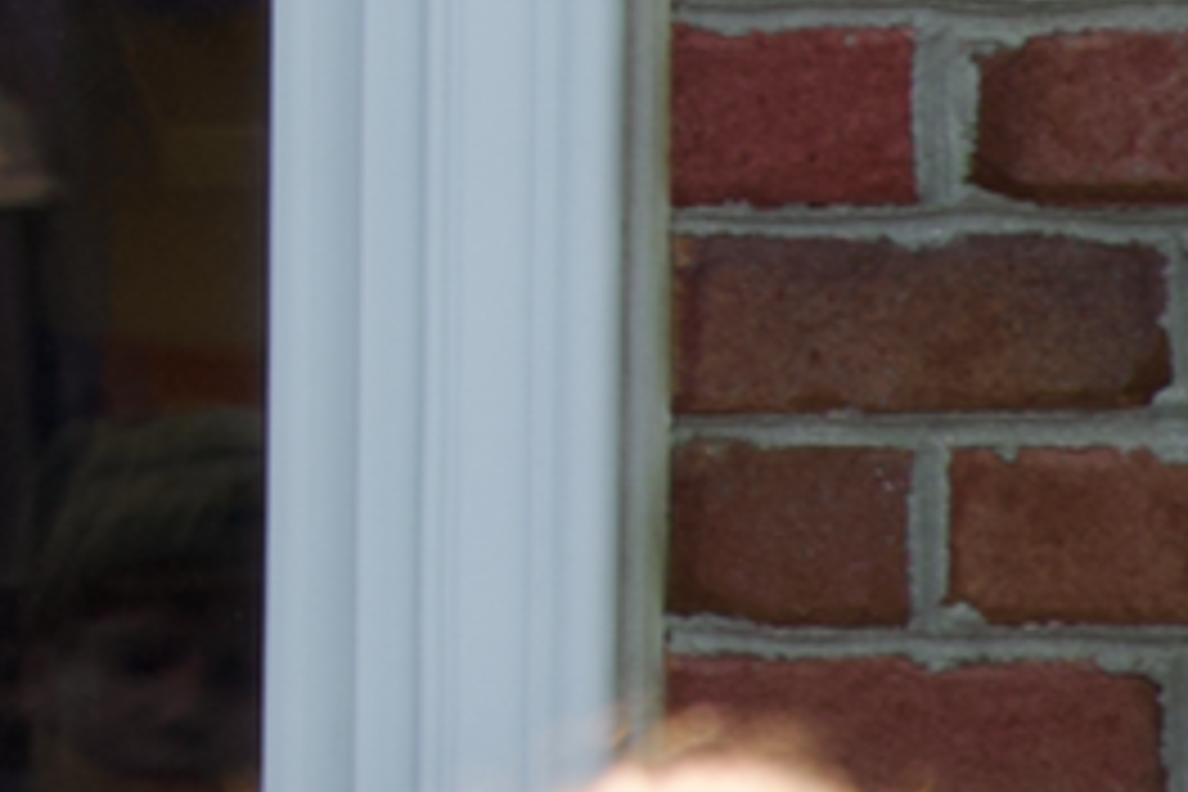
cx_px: -1102
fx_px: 38442
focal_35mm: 1165
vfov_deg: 1.2
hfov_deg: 1.8
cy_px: -241
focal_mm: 110.13
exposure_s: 1/250
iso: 125
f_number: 4
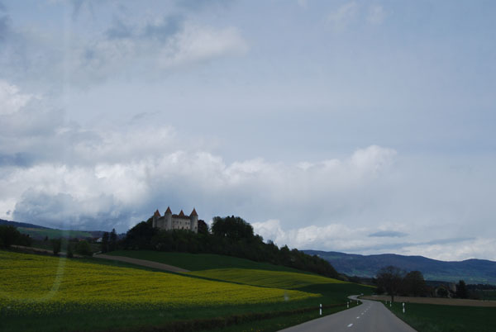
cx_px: 248
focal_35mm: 39
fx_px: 538
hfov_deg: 49.5
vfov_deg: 34.3
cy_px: 166
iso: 100
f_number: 9
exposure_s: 1/320
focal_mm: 26
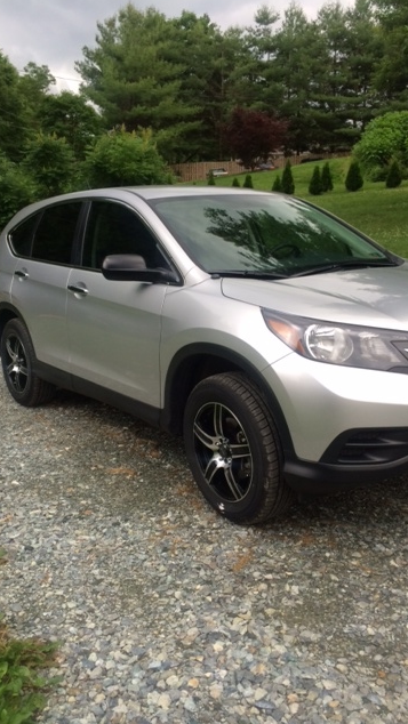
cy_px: 360
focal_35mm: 33
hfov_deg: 35.7
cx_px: 214
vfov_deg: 59.5
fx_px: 634
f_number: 2.2
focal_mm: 4.12
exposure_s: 1/40
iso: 40
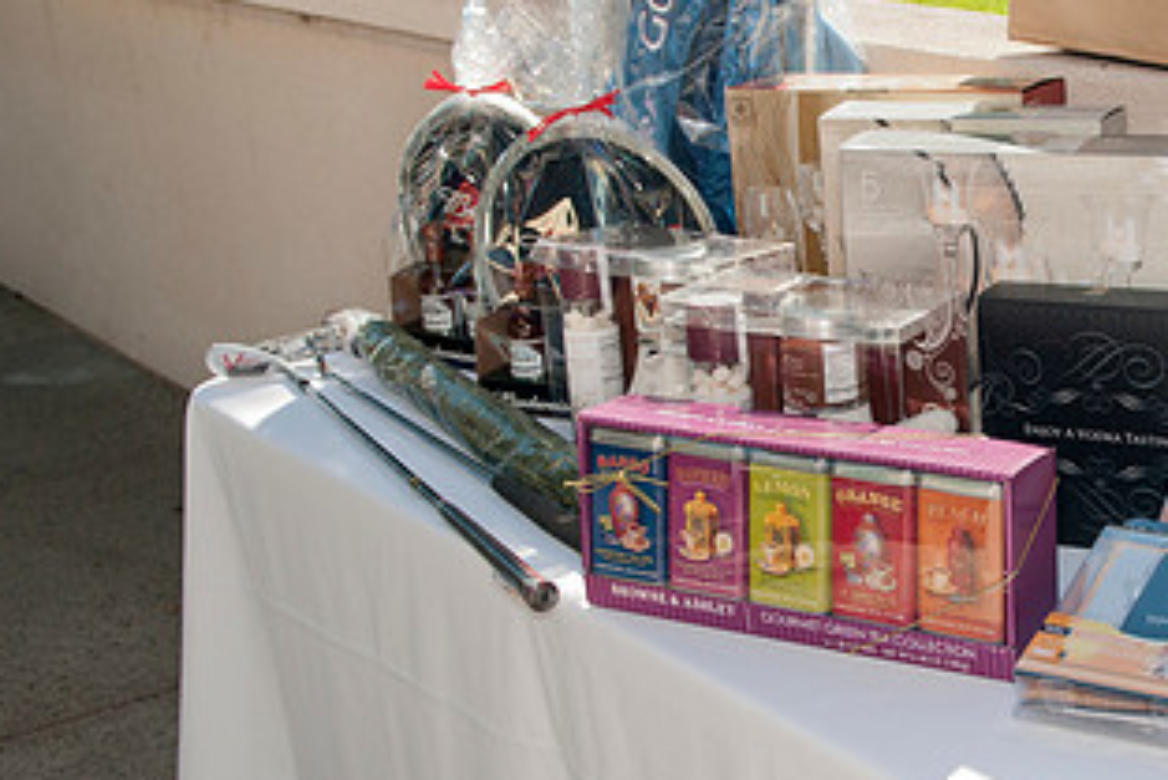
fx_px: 1980
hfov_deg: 31.3
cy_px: 360
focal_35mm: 61
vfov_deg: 22.3
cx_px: 1056
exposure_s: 1/125
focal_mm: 22
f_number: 5.6
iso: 200
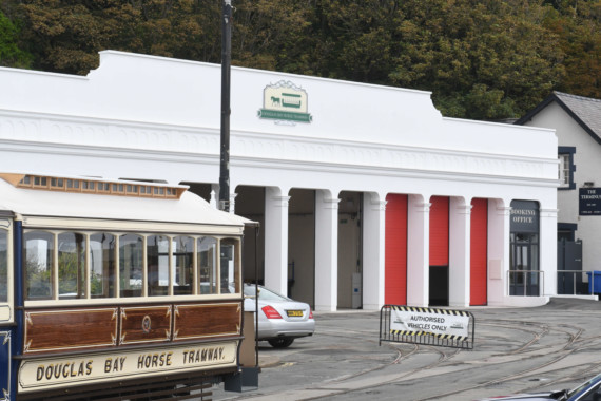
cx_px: 300
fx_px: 1753
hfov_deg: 19.5
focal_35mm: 105
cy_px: 200
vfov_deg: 13.0
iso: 800
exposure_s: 1/640
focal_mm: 70
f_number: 13
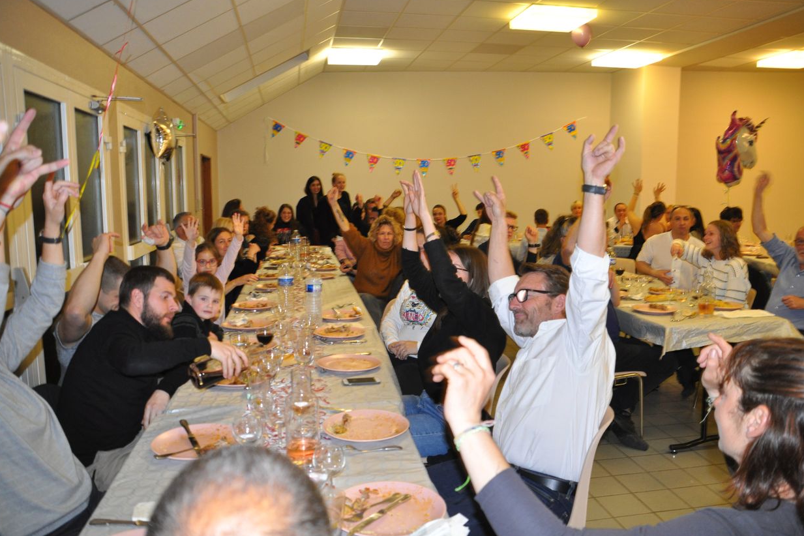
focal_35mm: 28
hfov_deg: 65.5
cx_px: 398
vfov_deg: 46.4
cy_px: 268
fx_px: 625
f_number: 3.5
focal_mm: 18
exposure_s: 1/60
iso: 800
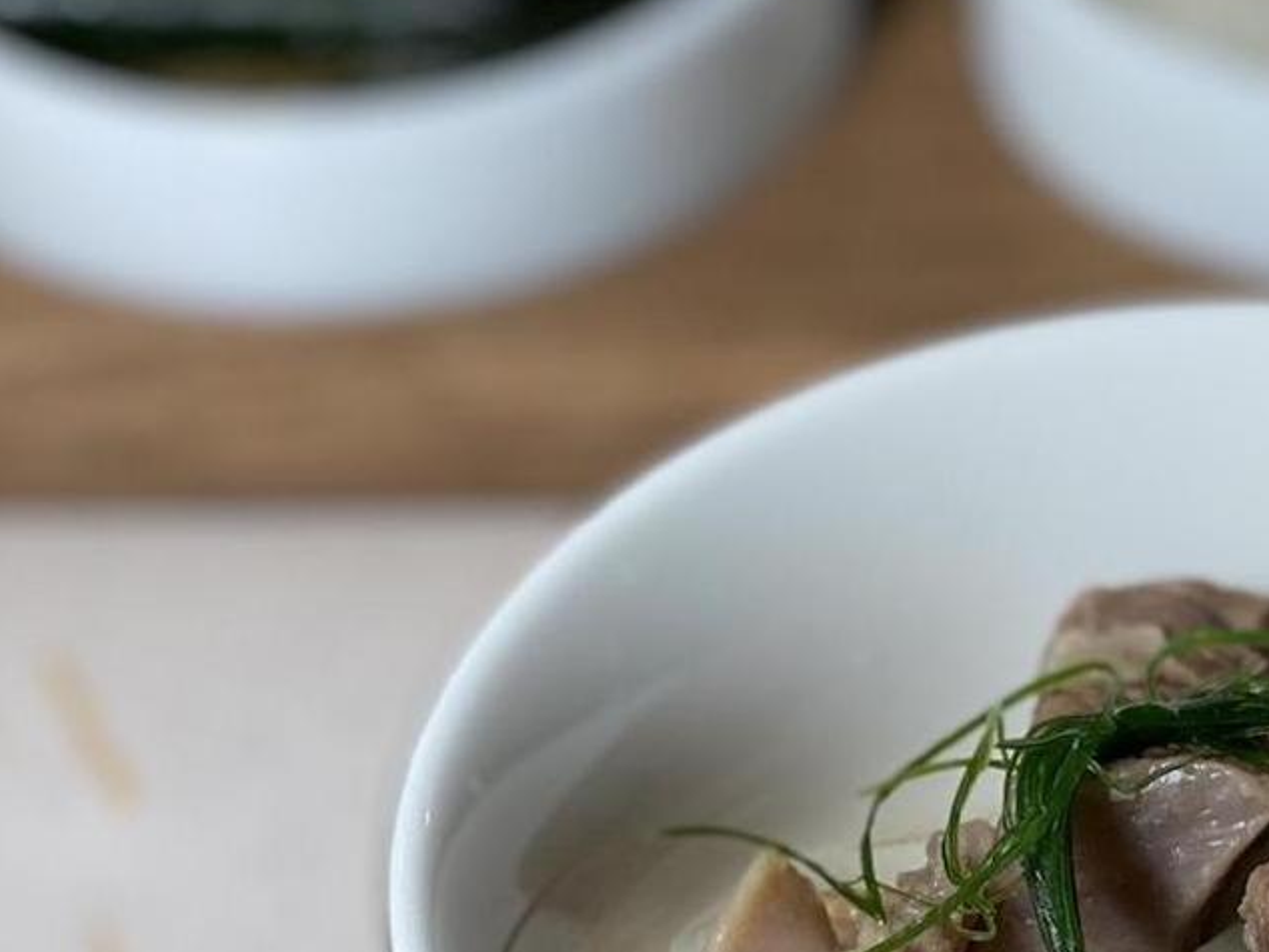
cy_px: 706
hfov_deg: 11.8
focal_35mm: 164
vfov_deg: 9.0
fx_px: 6014
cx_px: 1453
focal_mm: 6
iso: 40
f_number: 2
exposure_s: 1/120
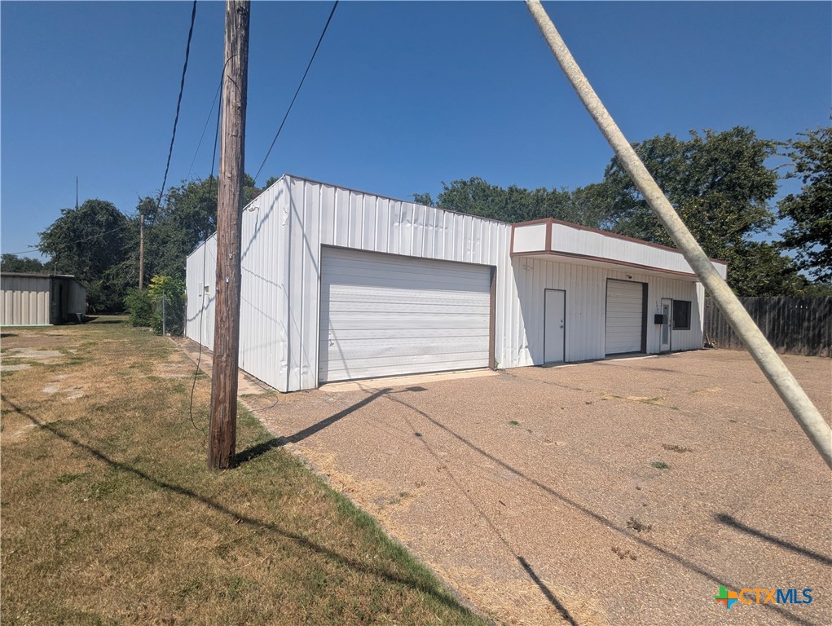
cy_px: 313
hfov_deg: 94.4
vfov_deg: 78.2
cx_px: 416
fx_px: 385
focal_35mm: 16
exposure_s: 1/1859
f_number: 2.2
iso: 49
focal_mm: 2.35
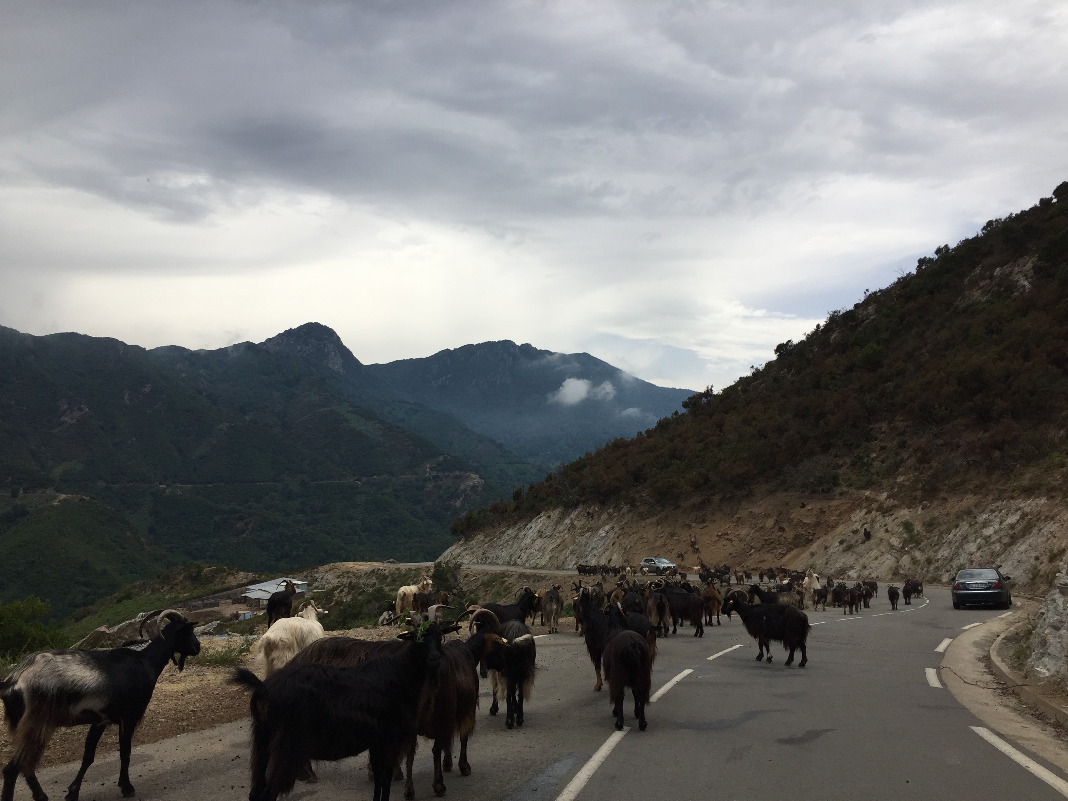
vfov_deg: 48.2
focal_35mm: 29
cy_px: 400
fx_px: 895
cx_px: 534
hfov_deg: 61.7
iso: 32
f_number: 2.2
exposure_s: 1/2083
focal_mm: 4.15
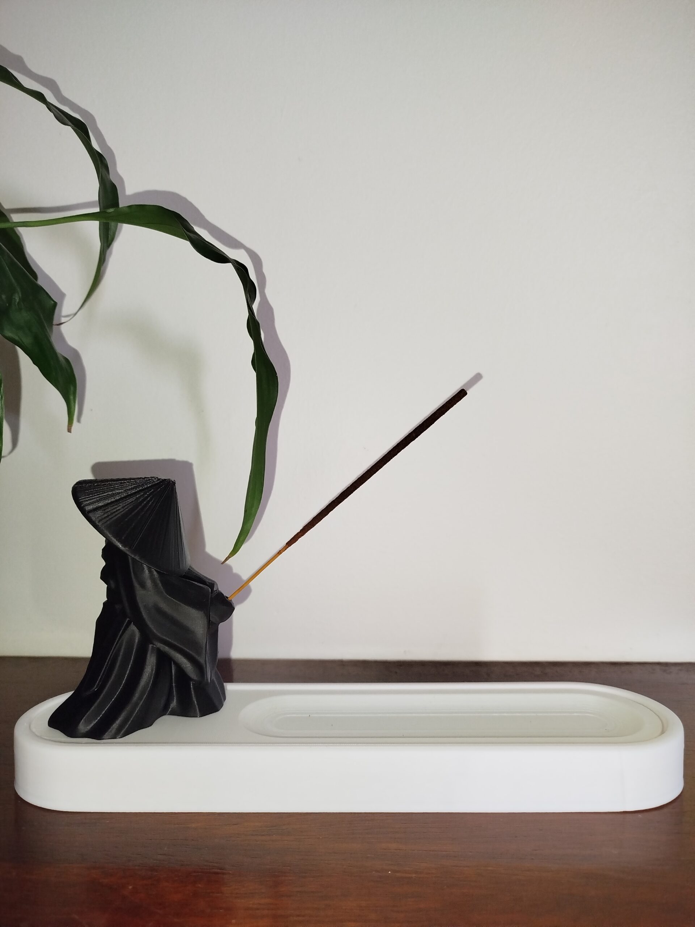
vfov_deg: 71.6
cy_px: 464
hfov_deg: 56.8
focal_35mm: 24
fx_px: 642
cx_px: 348
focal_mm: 5.31
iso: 320
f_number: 1.7
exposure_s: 1/33
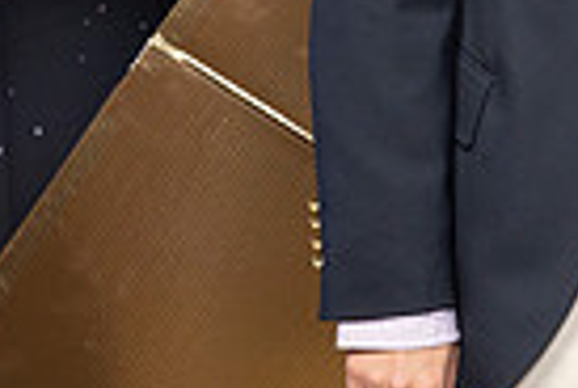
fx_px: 3057
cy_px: -259
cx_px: 1207
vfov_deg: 7.1
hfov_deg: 9.9
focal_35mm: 190
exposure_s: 1/160
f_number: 9
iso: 320
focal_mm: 45
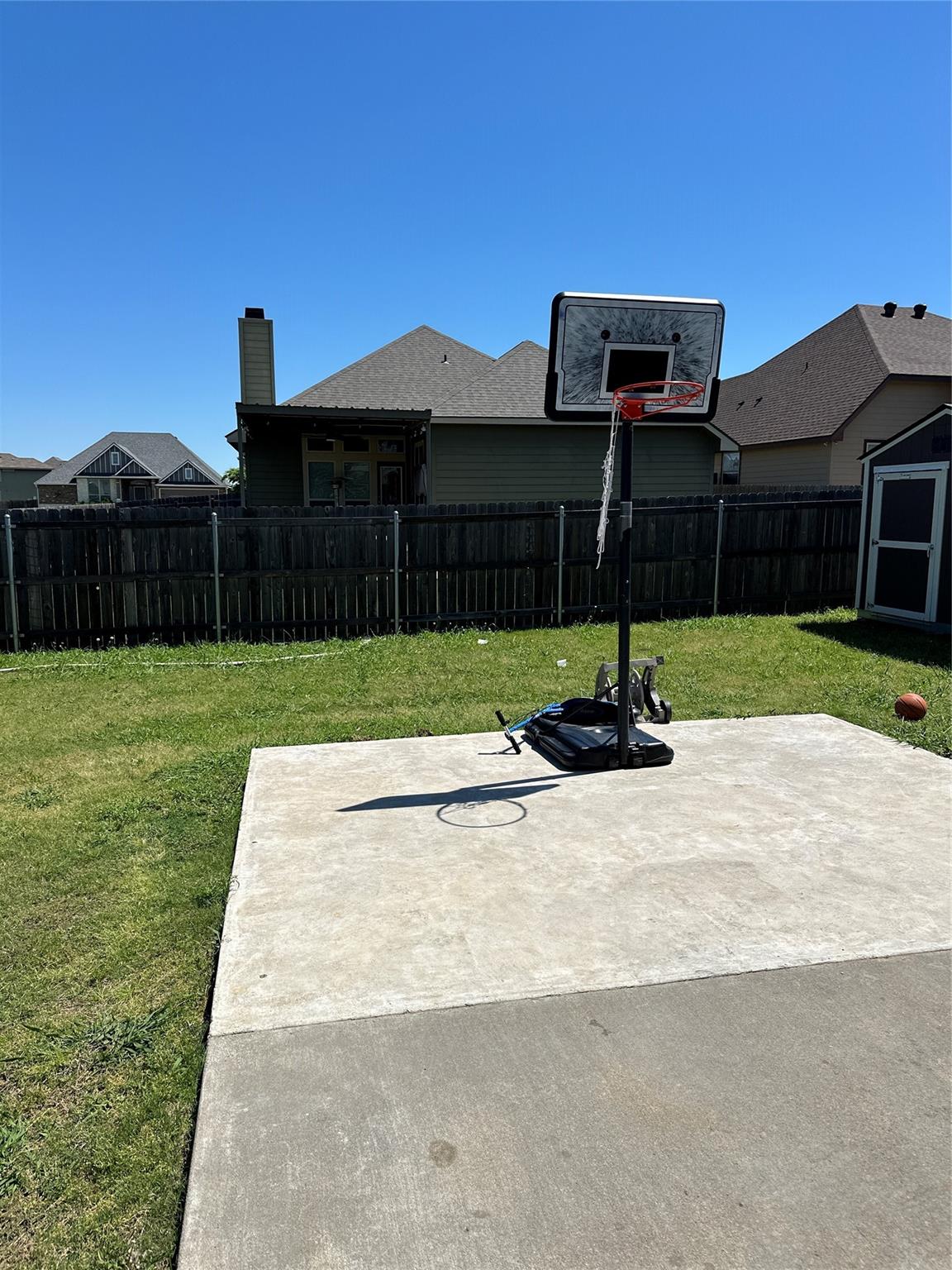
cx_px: 476
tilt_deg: -8.0
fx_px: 880
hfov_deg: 56.8
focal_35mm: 24
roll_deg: -0.2
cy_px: 635
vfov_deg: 71.6
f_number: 1.78
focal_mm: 6.86
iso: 80
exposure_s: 1/8197
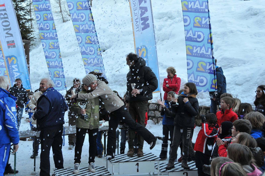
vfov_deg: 26.4
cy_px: 88
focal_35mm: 51
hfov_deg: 38.9
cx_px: 132
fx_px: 375
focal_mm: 34
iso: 640
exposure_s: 1/60
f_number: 6.3
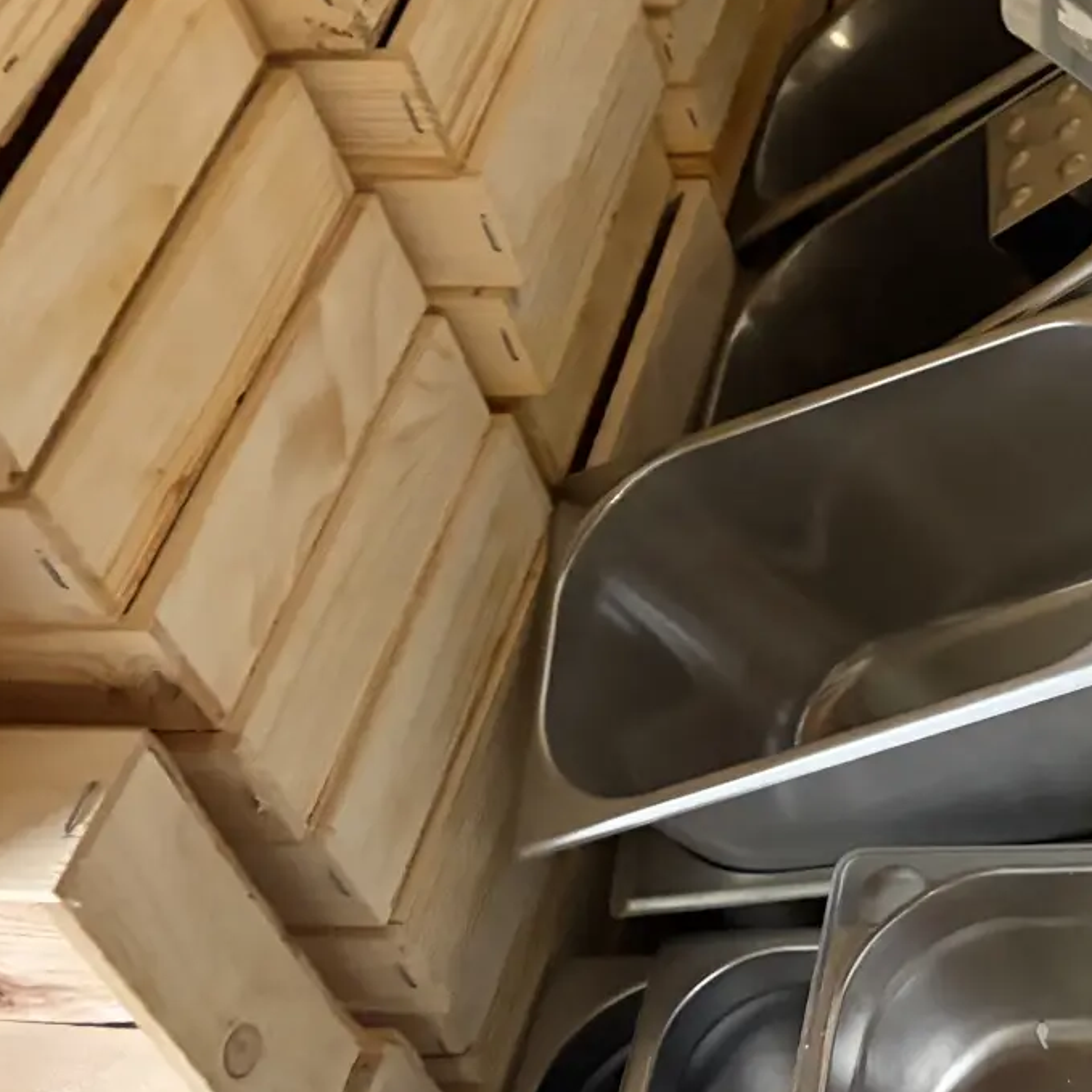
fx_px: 2320
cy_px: 252
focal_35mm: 65
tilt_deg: -43.3
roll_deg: +5.9
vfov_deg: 26.1
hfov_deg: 23.4
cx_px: 1428
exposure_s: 1/60
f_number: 1.6
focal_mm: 5.96
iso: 500
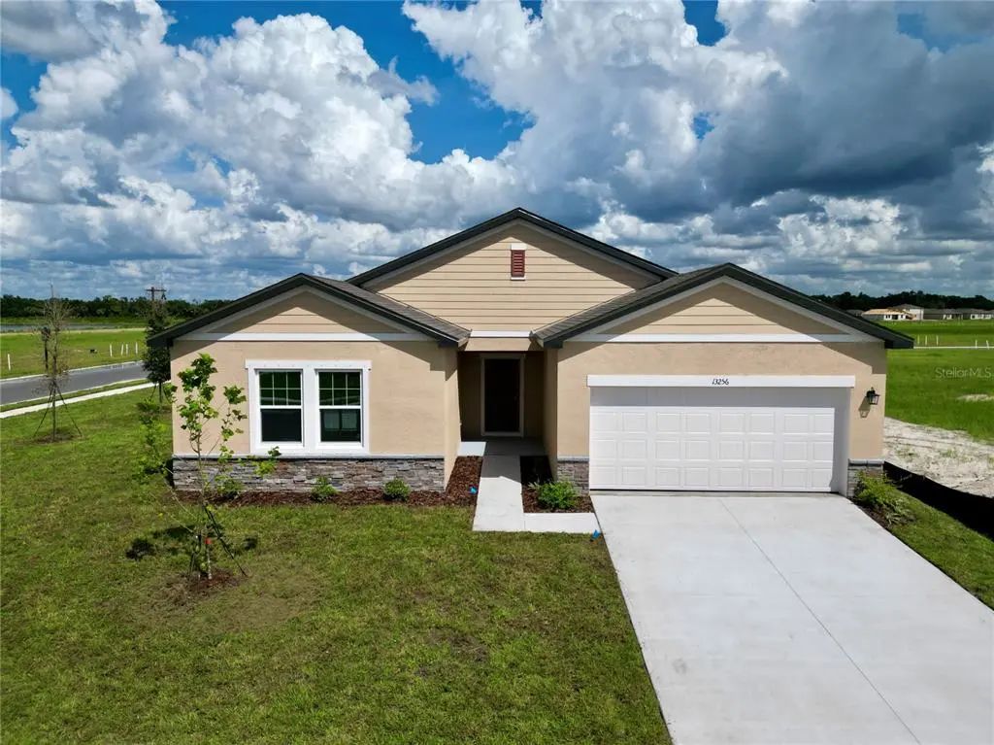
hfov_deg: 71.6
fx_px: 689
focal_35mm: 24
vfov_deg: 56.8
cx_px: 497
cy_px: 372
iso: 120
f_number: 1.7
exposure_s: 1/8000
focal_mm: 6.72
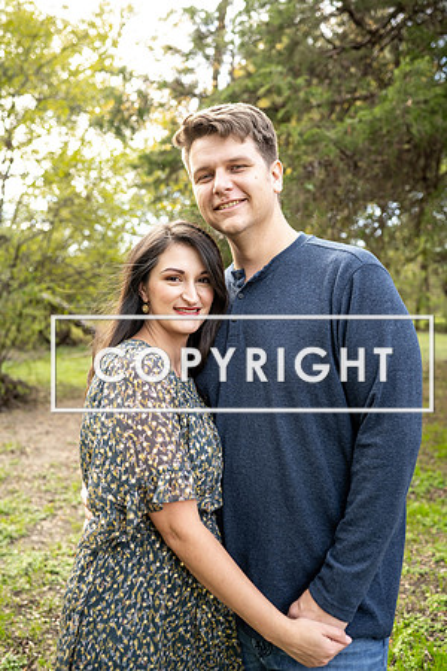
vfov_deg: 54.4
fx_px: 652
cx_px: 224
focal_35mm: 35
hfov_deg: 37.9
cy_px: 336
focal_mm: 35
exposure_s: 1/100
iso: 160
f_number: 3.2
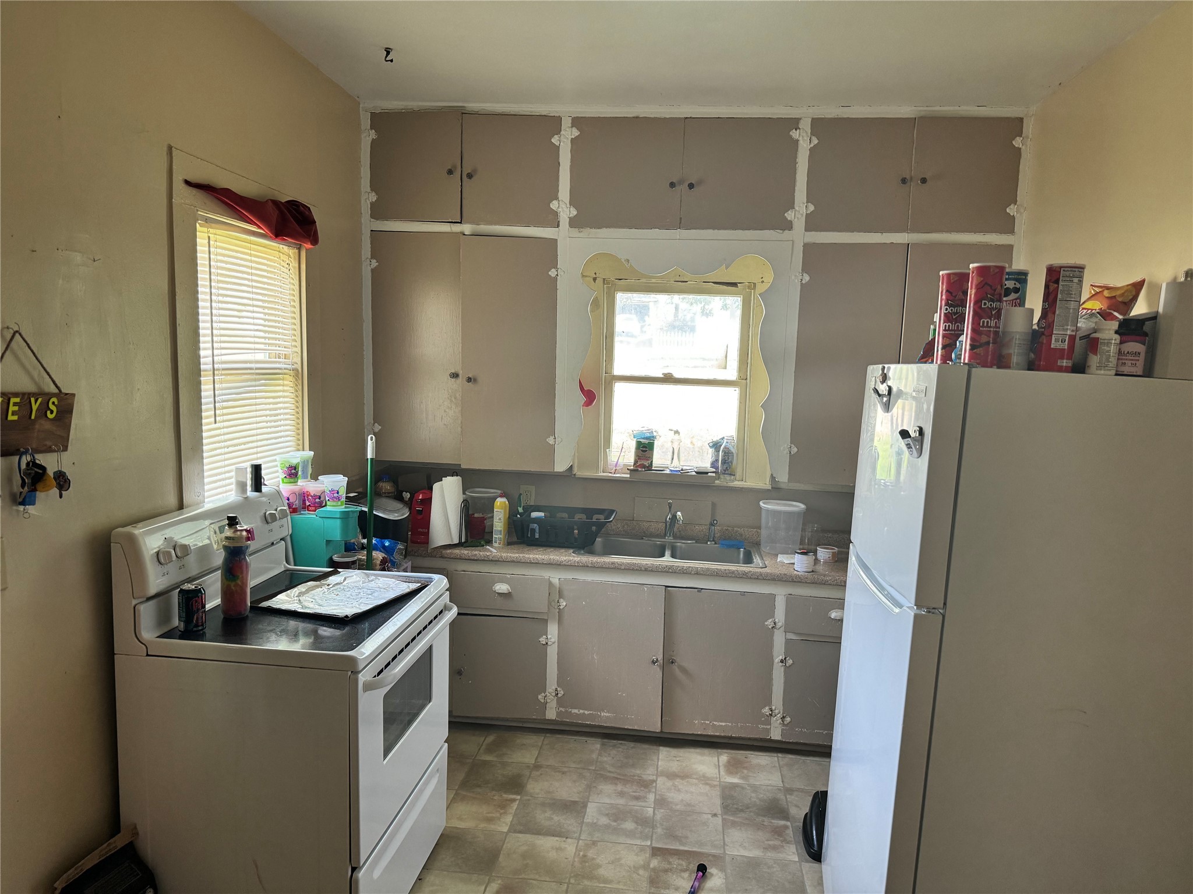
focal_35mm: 24
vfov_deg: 56.8
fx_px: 827
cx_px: 596
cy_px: 447
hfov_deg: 71.6
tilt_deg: -7.8
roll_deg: -1.9
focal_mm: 6.76
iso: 200
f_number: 1.78
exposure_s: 1/86
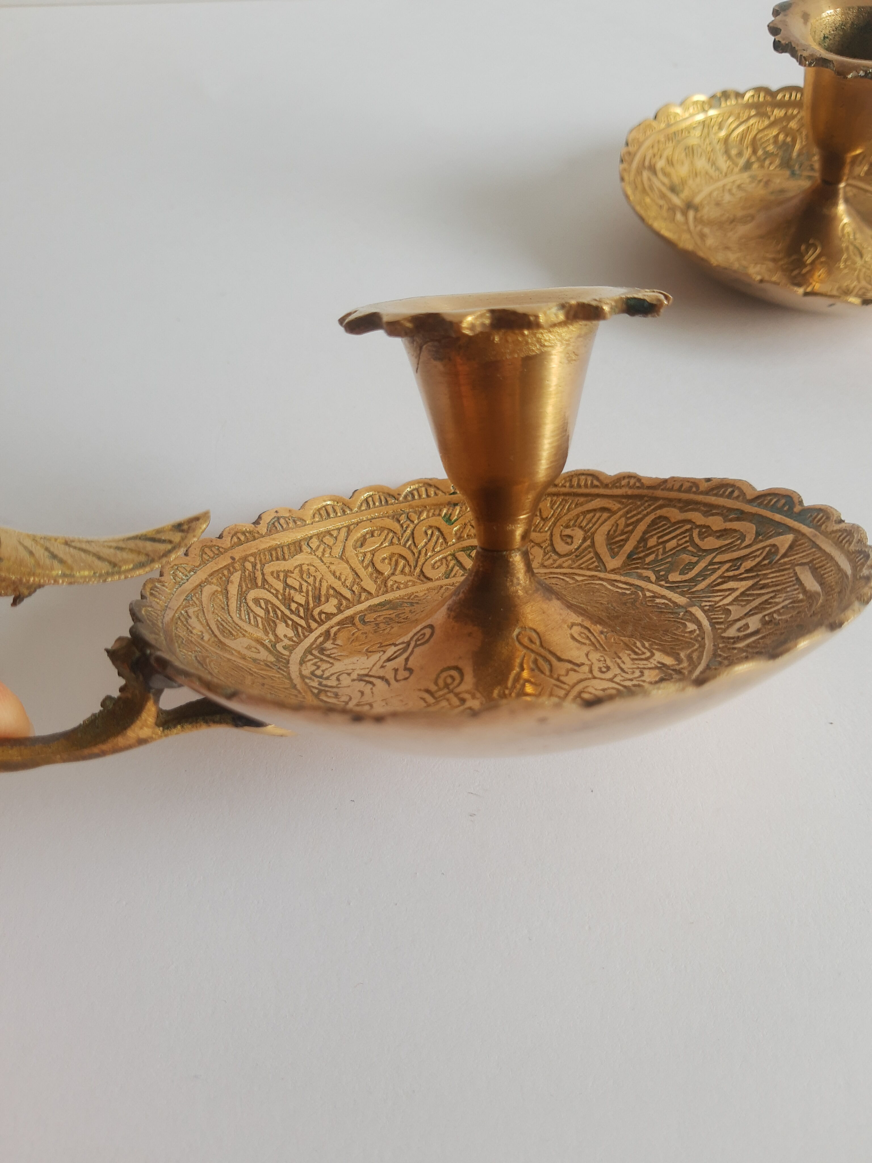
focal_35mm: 26
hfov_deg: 53.1
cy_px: 582
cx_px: 436
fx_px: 873
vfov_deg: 67.3
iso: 42
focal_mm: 3.95
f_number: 1.8
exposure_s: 1/50
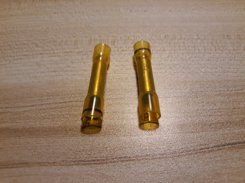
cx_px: 122
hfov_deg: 63.4
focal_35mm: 28
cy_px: 92
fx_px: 198
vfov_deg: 49.7
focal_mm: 3.7
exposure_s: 1/40
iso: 64
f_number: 1.7
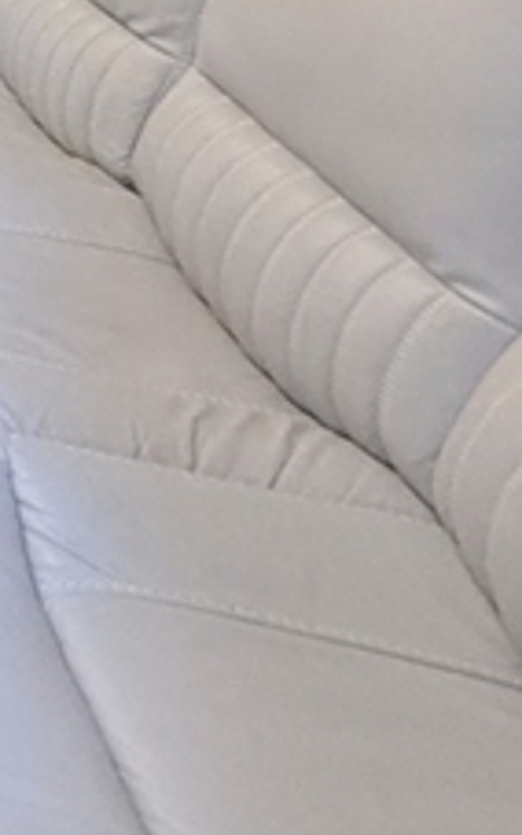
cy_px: -486
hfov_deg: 13.2
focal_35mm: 67
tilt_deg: +1.5
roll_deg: -0.5
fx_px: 1524
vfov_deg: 23.2
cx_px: -801
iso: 250
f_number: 2.2
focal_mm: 2.22
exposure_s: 1/60
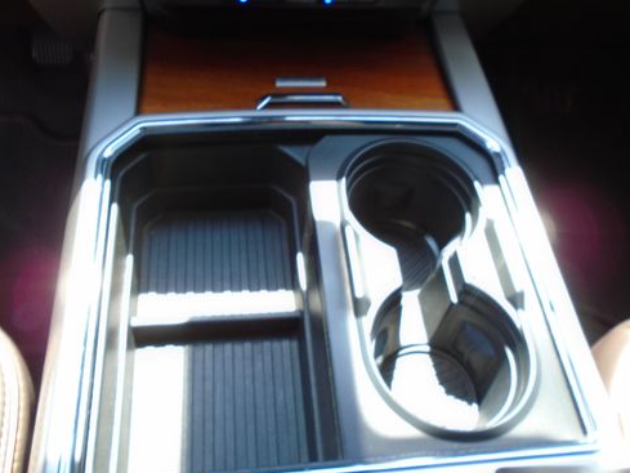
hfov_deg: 53.9
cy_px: 198
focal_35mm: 34
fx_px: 619
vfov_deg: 41.7
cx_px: 323
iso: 100
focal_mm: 4.6
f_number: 3.2
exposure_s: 1/50
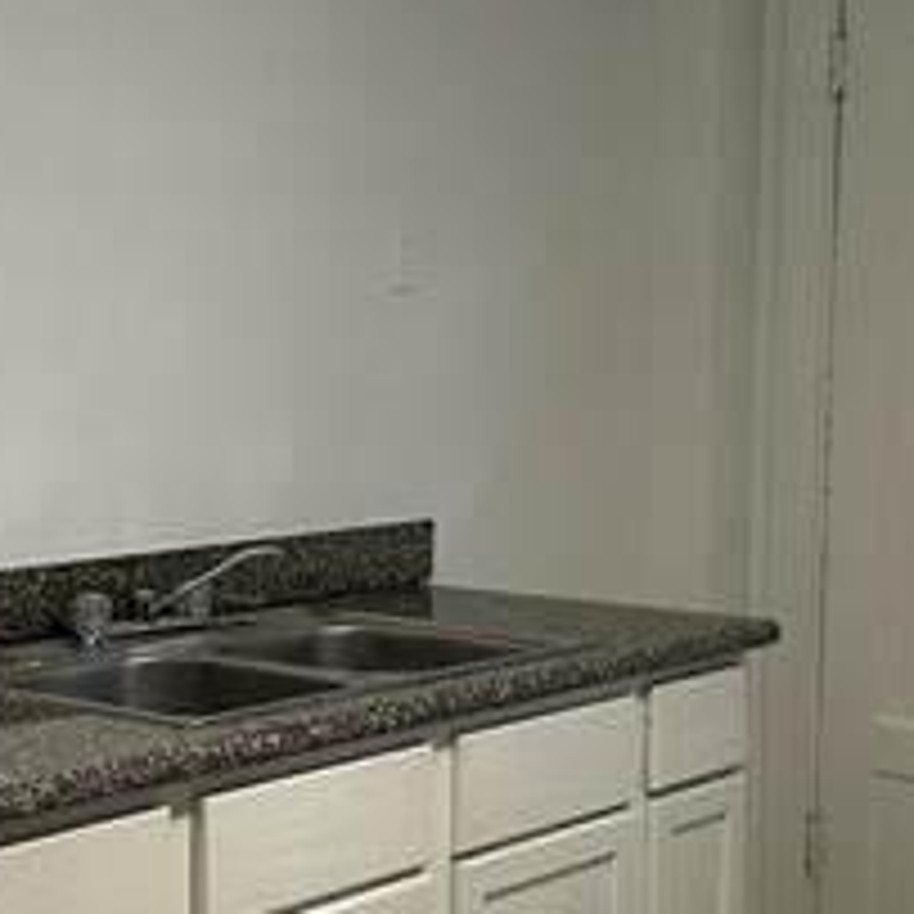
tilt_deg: -7.2
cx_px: 221
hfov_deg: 25.4
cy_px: 554
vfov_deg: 25.7
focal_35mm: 67
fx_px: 2001
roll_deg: +0.7
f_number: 1.78
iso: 250
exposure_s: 1/60
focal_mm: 6.86
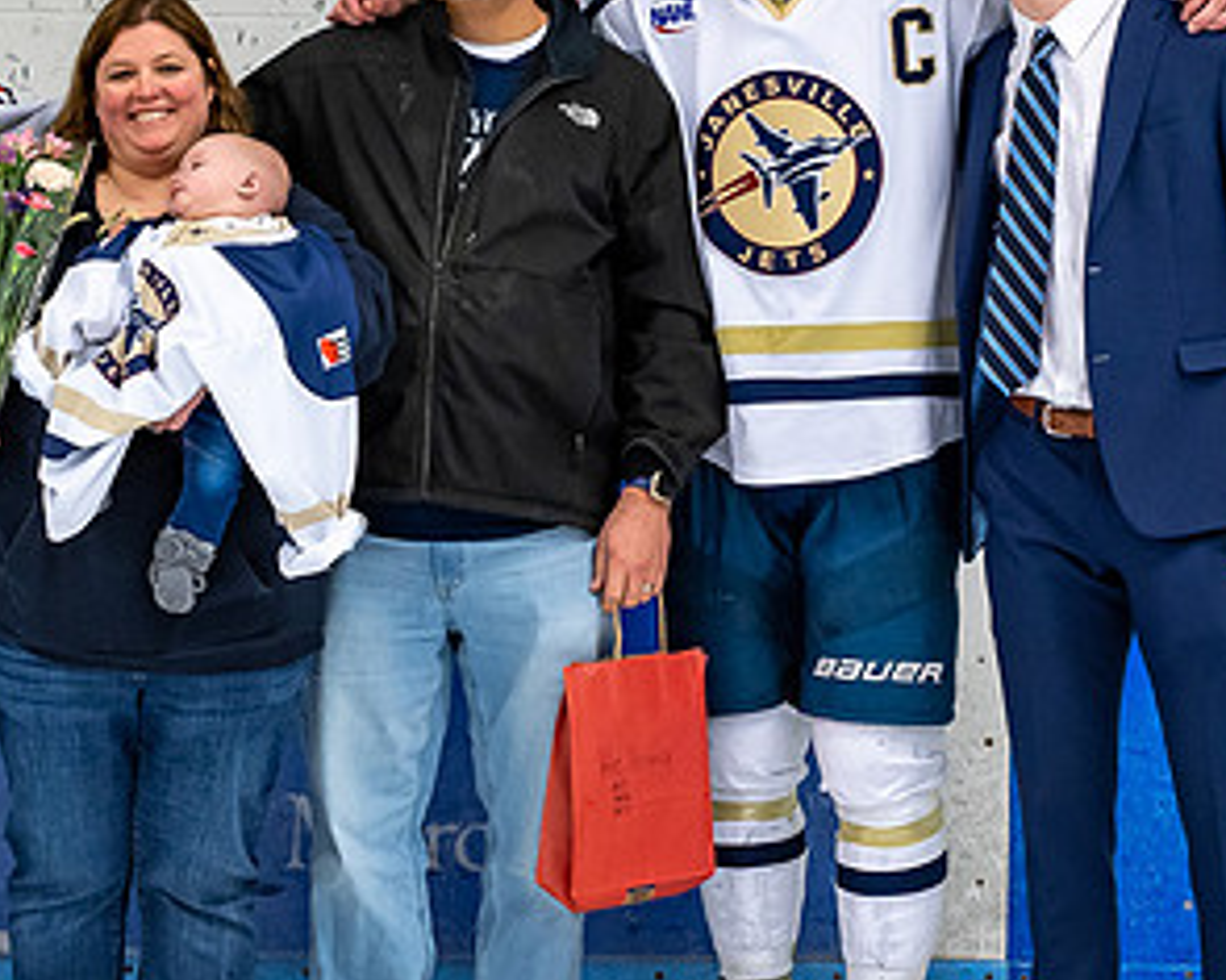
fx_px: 5405
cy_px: 354
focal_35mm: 149
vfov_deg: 10.4
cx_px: 188
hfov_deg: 12.9
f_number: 4
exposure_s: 1/250
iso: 640
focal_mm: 45
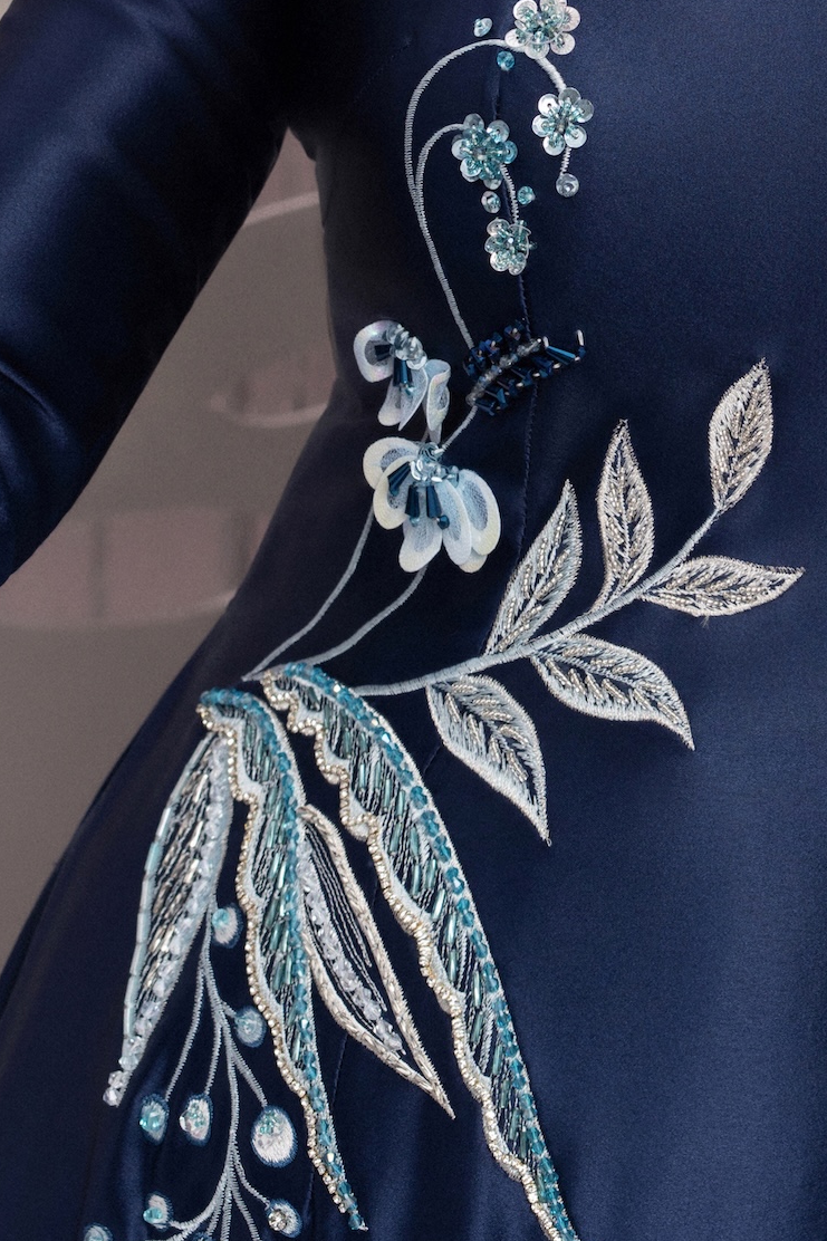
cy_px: -133
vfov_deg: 14.3
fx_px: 4825
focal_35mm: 140
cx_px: 853
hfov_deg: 9.7
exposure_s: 1/160
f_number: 7.1
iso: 400
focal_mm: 55
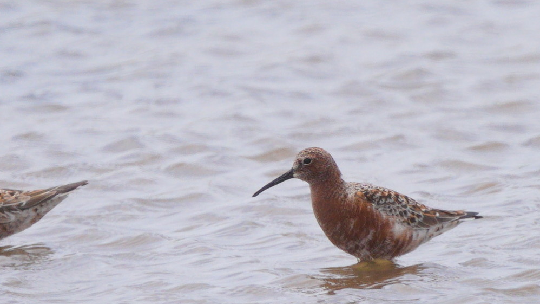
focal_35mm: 660
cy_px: 167
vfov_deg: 1.8
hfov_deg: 3.3
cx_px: 262
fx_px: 9449
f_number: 6.3
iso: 500
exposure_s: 1/800
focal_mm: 600
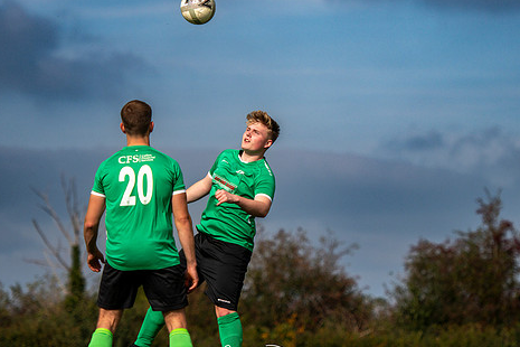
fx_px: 3611
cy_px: 164
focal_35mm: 250
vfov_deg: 5.5
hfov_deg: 8.2
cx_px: 273
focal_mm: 130
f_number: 2.8
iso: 200
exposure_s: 1/8000
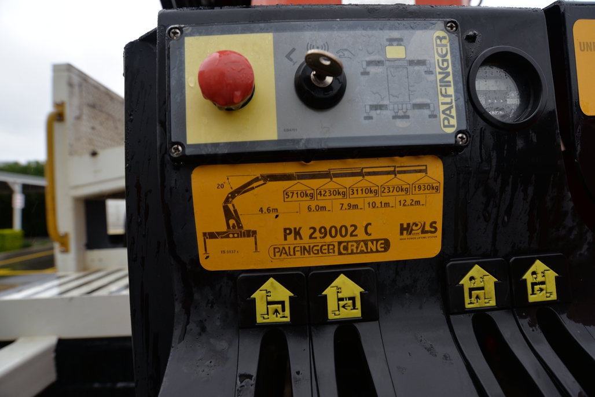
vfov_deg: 67.4
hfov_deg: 90.0
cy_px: 198
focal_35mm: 18
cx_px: 298
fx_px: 298
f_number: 5.6
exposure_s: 1/125
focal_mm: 18
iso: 250
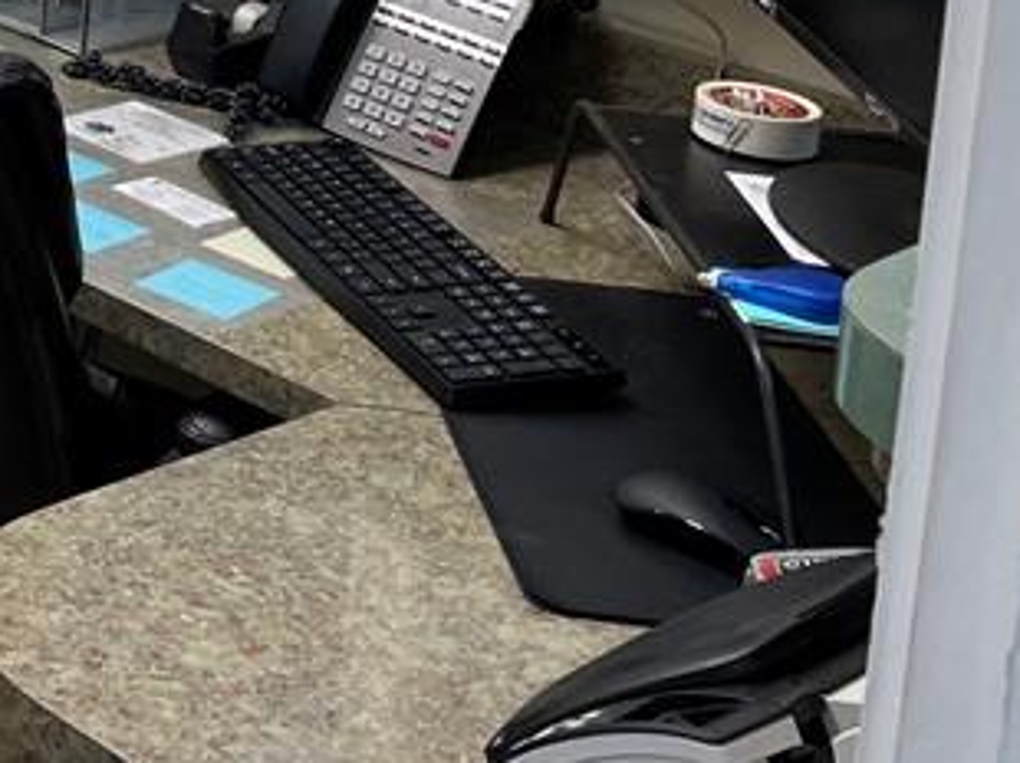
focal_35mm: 86
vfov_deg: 15.5
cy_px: -460
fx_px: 2532
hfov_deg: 19.4
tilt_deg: -7.1
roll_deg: -1.2
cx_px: -582
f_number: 1.6
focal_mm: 4.2
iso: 64
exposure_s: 1/120
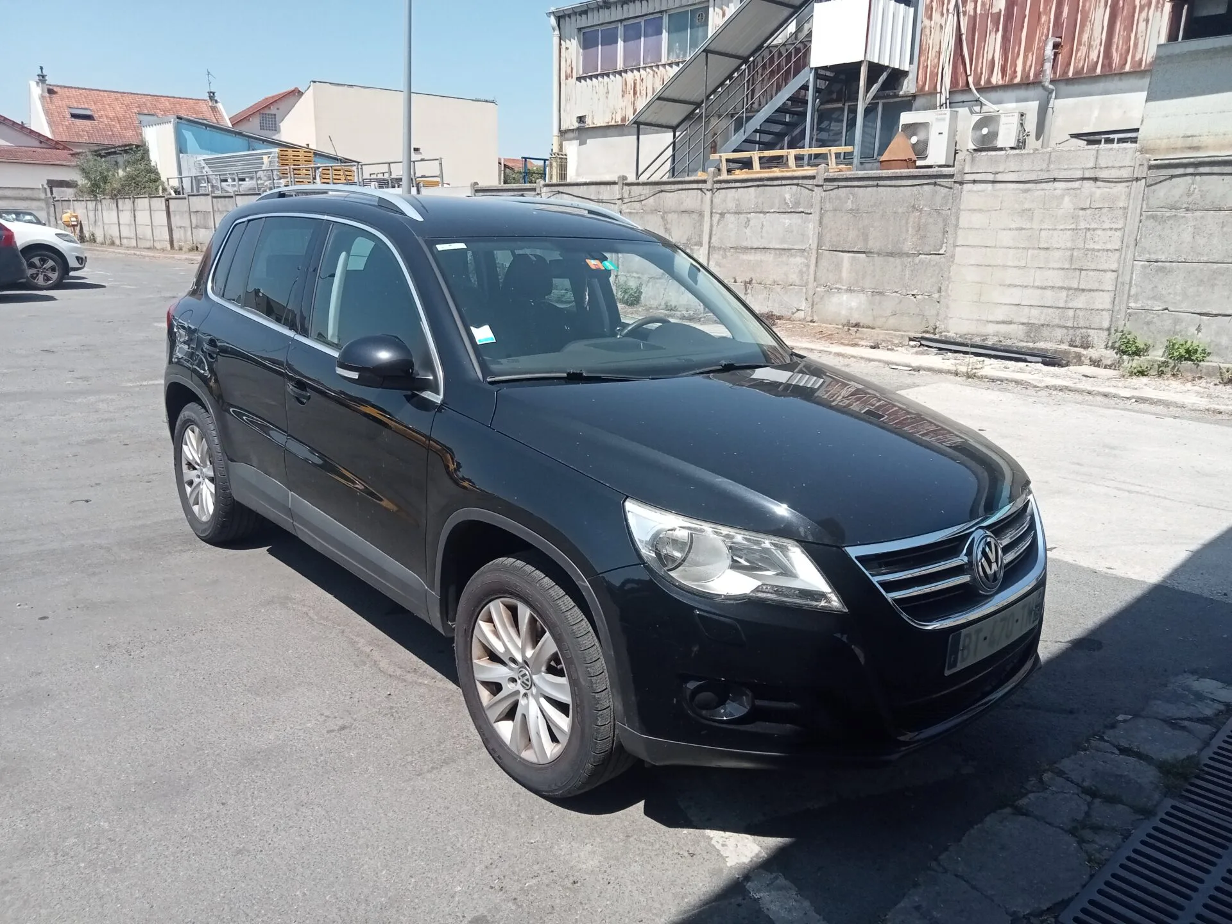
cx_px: 616
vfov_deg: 49.7
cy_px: 462
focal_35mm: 28
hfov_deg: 63.4
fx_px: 997
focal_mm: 3.46
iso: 102
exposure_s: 1/820
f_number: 2.2
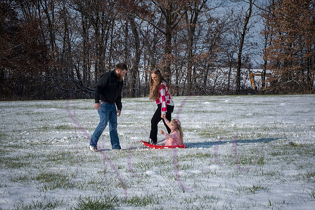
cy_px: 105
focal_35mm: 80
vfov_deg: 17.1
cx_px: 158
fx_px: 700
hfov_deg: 25.4
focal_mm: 80
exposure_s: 1/1000
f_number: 16
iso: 640
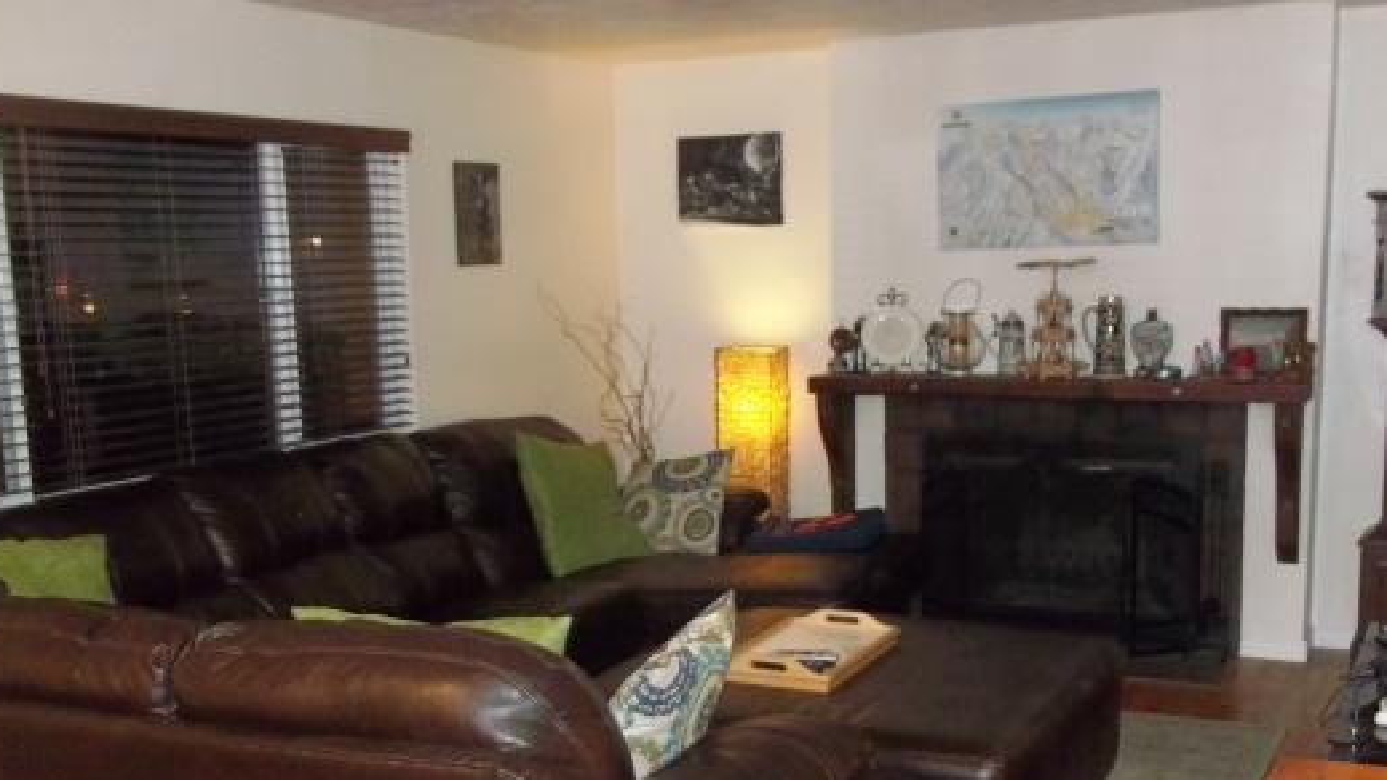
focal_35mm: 43
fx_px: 1582
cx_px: 687
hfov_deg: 47.4
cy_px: 556
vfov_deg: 27.4
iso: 400
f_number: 2.9
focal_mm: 5.7
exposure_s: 1/30
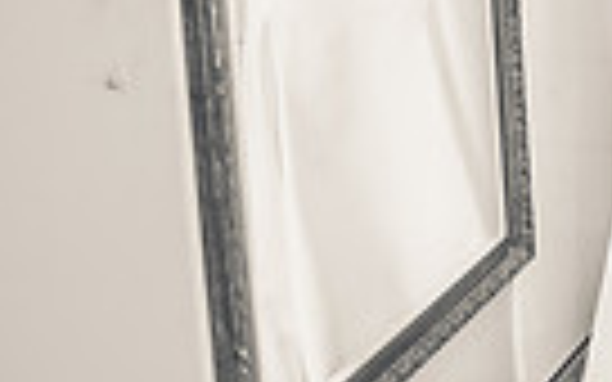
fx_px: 1735
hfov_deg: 18.6
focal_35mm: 104
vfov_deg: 12.2
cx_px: 796
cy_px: -115
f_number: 1.4
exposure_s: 1/400
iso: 250
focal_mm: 24
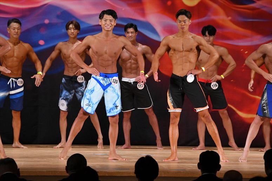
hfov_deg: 9.5
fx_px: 1639
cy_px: 90
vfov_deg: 6.3
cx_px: 136
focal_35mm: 217
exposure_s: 1/400
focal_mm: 145
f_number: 5.6
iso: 3200
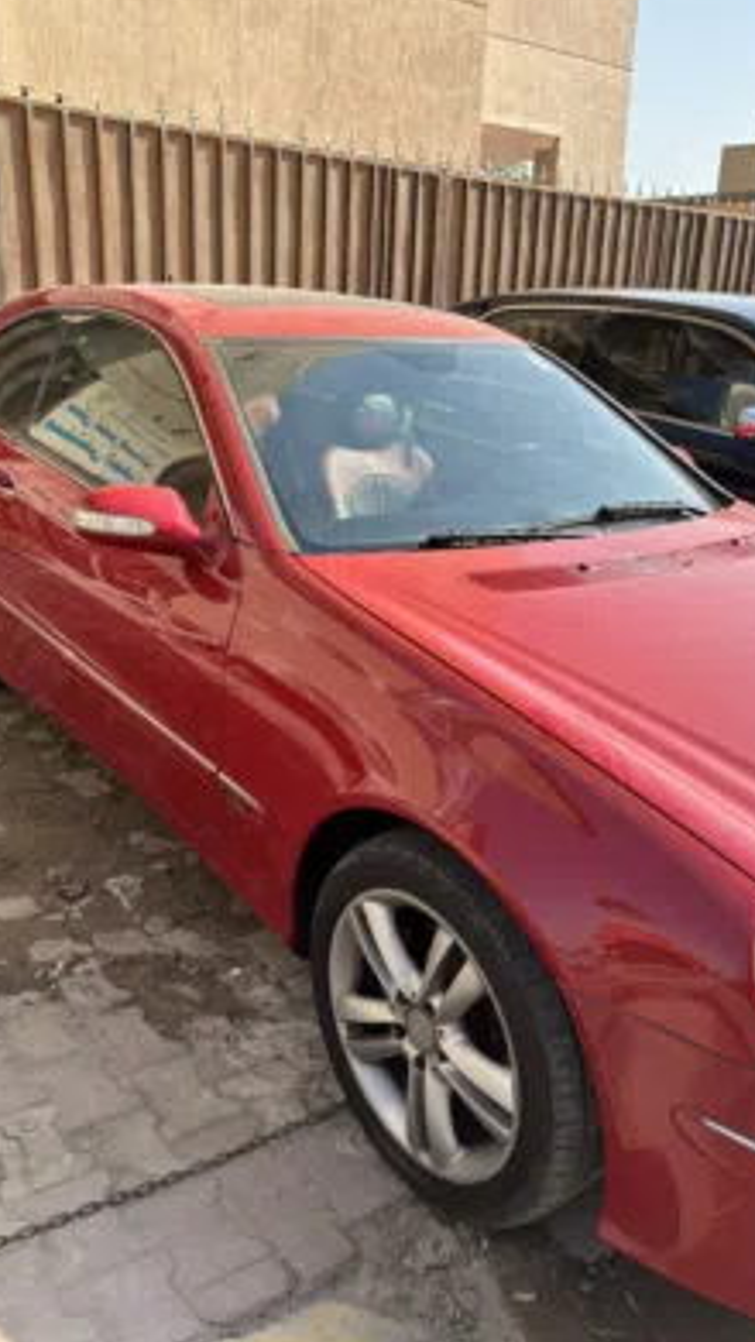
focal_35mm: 29
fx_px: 1032
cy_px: 659
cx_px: 384
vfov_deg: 66.1
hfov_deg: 40.2
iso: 50
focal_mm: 5.96
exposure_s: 1/1248
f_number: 1.6
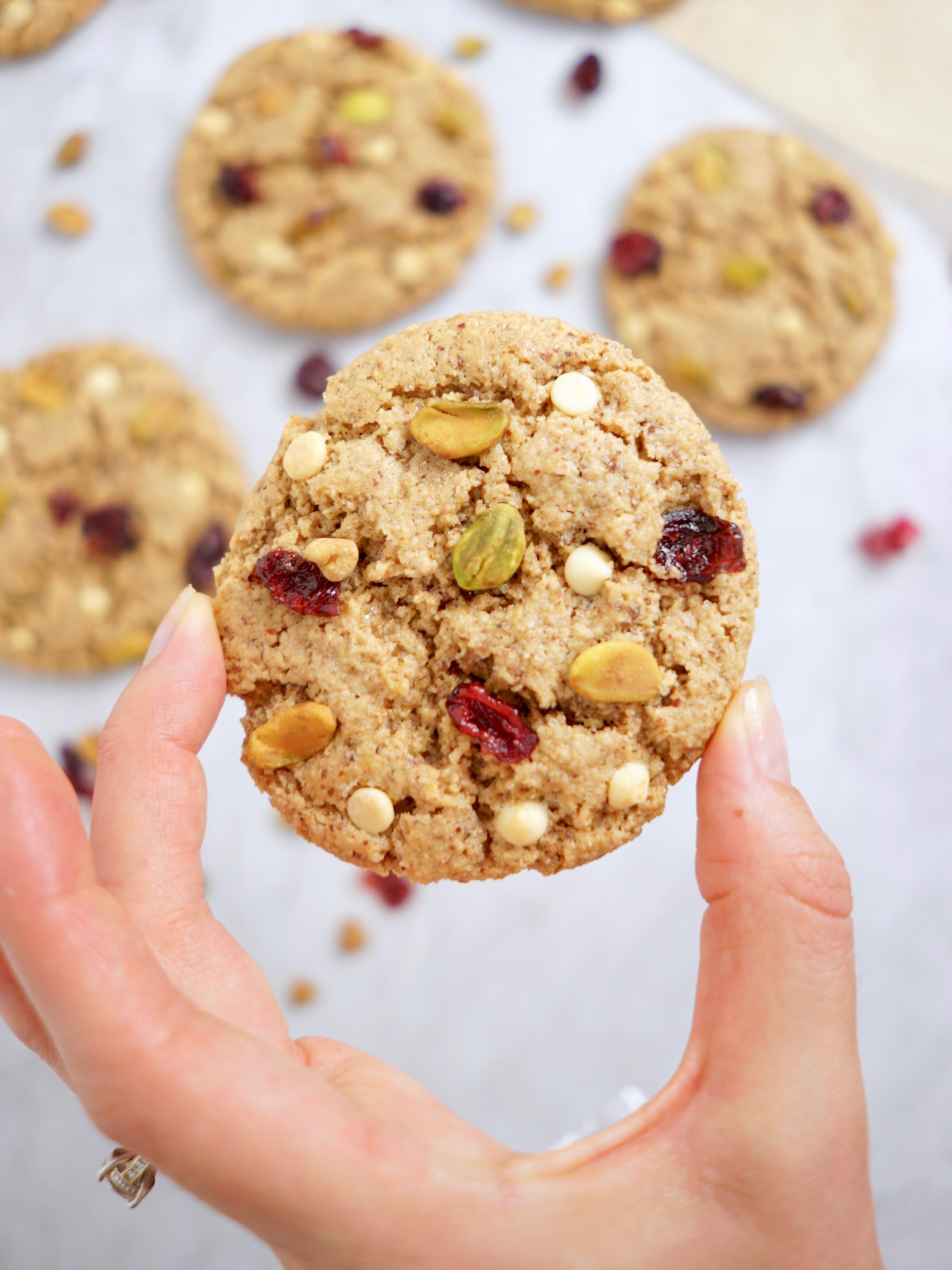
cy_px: 546
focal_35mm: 33
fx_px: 1210
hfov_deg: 43.0
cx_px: 476
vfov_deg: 55.1
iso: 100
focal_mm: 20
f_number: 2.8
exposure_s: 1/30
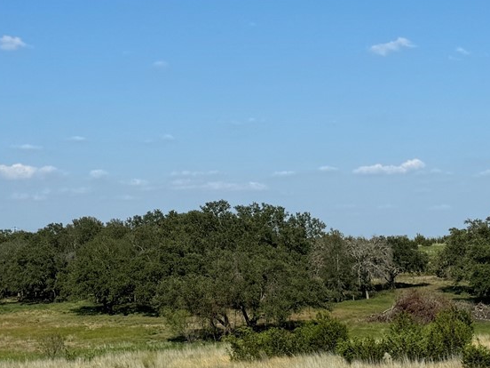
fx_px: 1260
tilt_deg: +4.1
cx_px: 173
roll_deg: +1.3
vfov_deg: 16.6
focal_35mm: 89
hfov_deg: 21.9
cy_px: 142
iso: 80
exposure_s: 1/5814
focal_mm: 6.76
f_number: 1.78
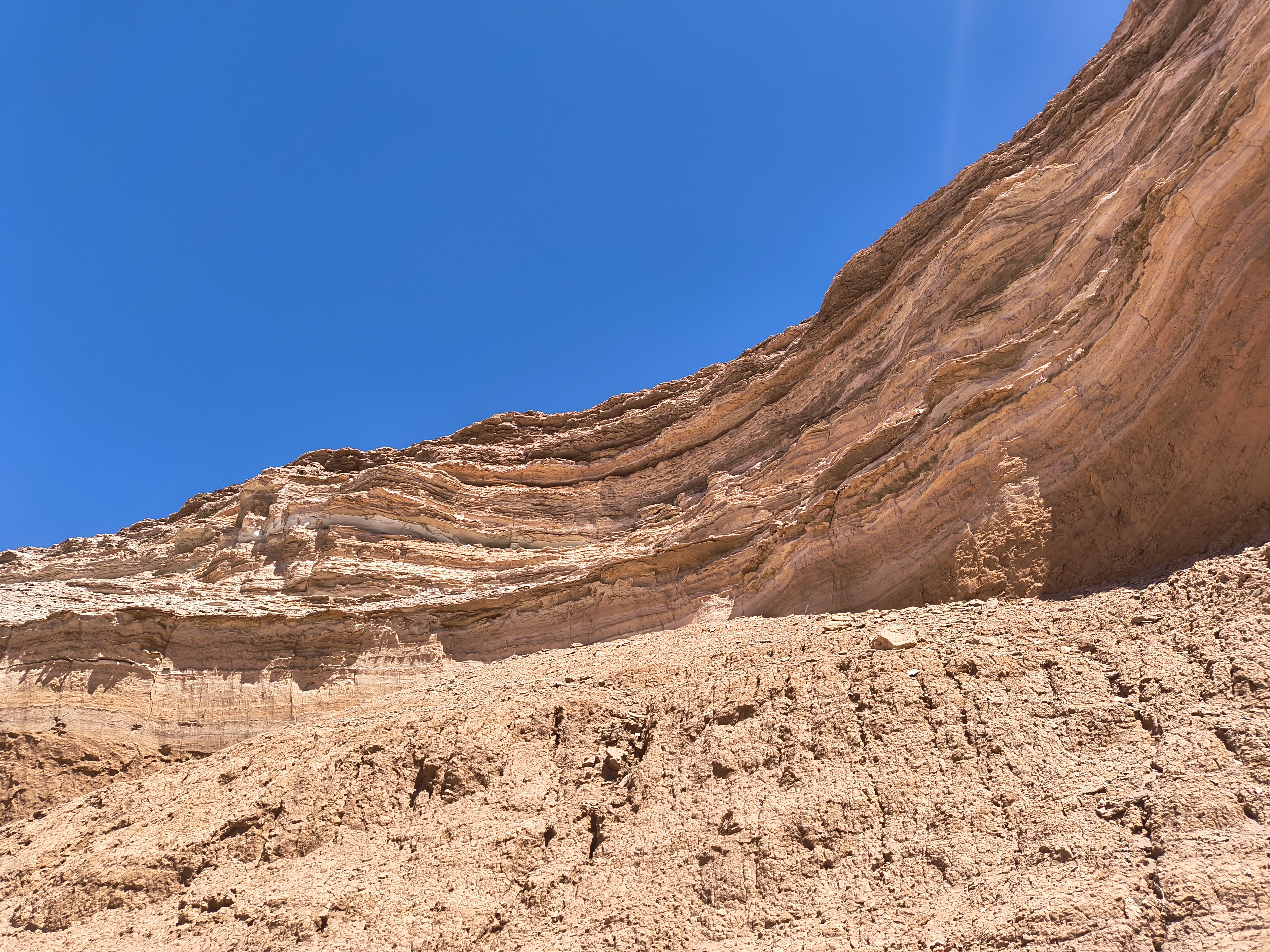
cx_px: 635
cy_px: 476
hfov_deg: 69.4
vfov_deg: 54.9
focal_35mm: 25
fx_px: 917
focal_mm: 4.68
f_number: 1.7
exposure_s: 1/848
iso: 100
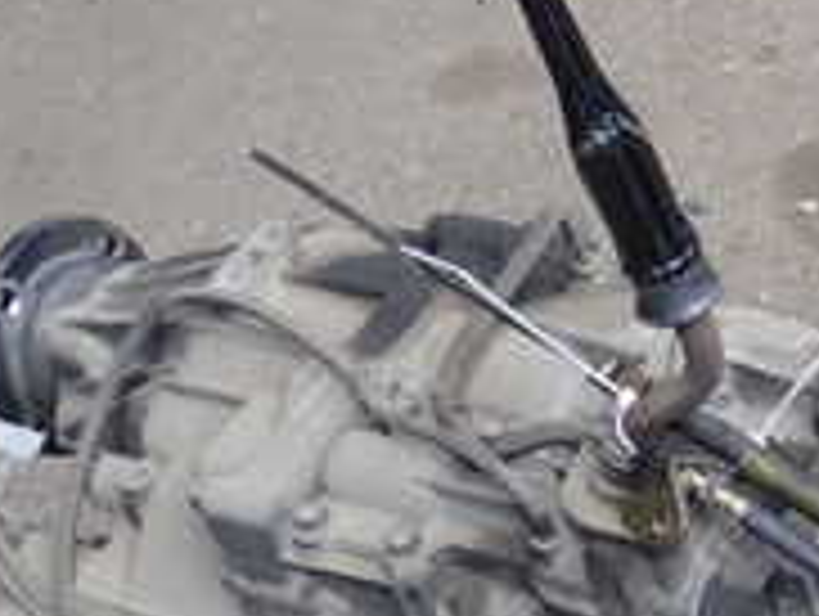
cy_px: 764
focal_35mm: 135
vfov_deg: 10.8
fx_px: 3198
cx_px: 1138
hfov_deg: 13.9
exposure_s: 1/125
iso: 100
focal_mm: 7.31
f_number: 4
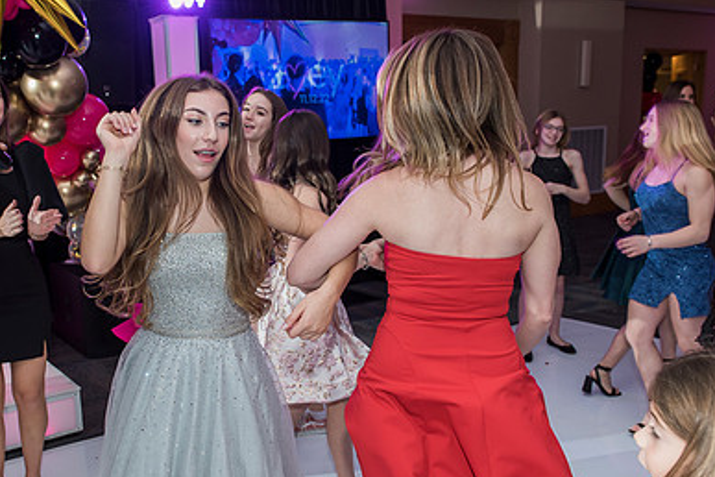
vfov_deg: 36.8
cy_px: 265
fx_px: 715
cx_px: 268
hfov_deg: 52.6
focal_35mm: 36
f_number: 4.5
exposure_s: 1/100
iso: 1000
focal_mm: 24
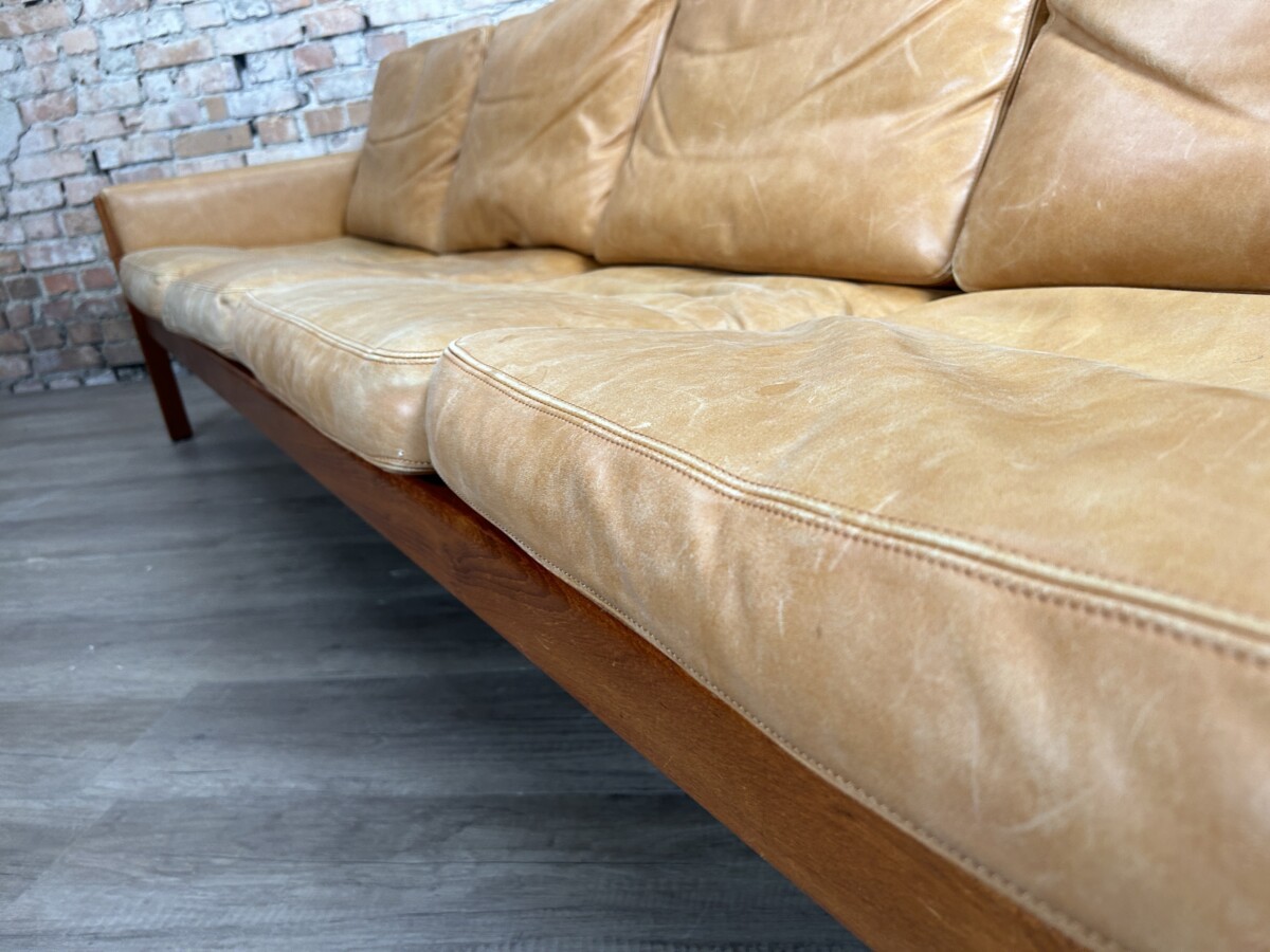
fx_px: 954
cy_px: 476
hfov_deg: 67.3
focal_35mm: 26
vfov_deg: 53.1
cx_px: 635
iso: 125
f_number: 1.5
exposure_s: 1/100
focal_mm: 5.7
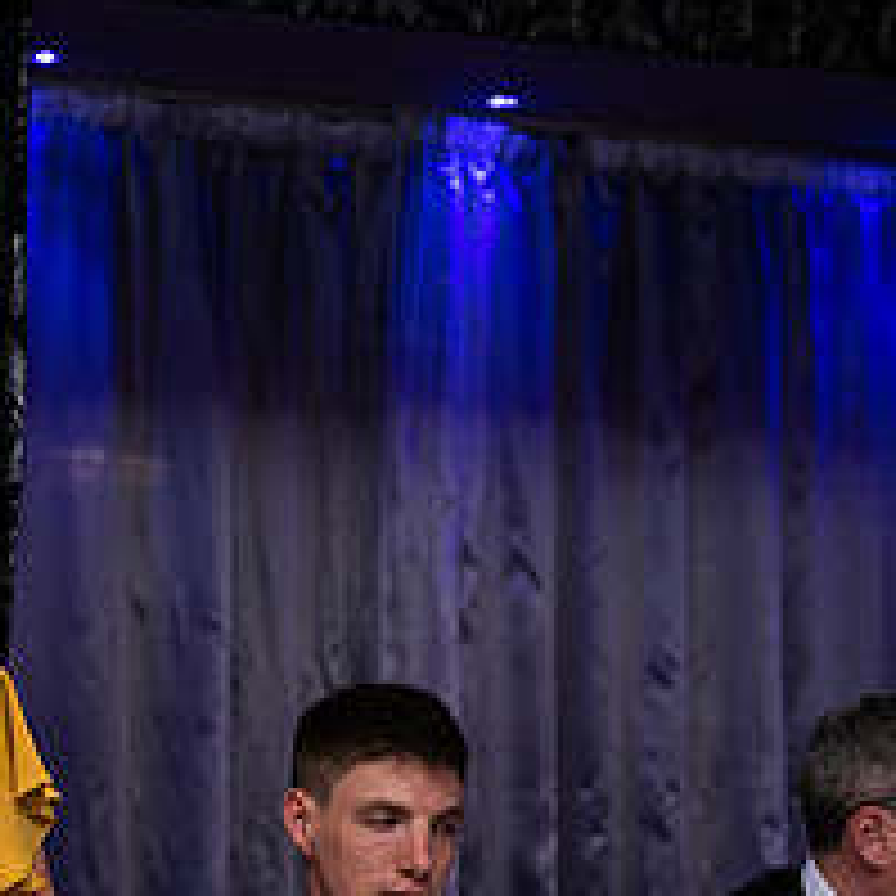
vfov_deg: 19.4
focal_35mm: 89
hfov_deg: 18.6
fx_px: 2606
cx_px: -140
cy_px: 687
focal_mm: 36
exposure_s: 1/160
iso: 640
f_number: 3.5
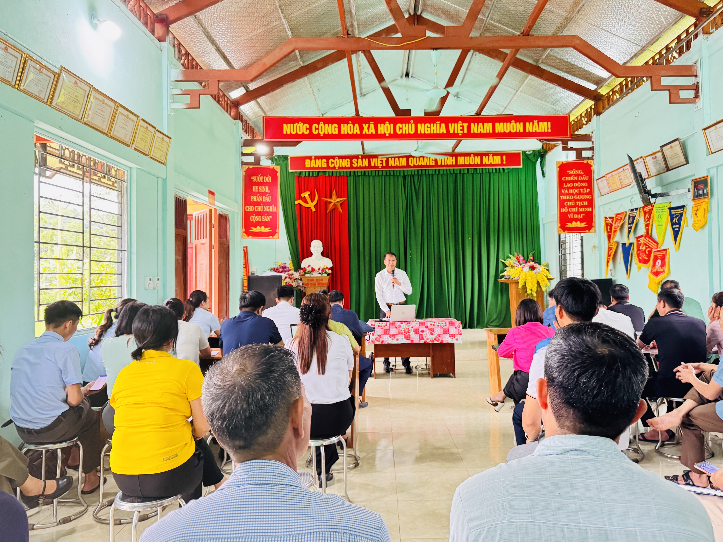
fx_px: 543
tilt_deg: +1.7
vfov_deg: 53.0
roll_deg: +1.3
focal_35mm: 26
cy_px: 259
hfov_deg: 67.2
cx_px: 387
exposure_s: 1/60
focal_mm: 6.76
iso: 500
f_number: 1.78
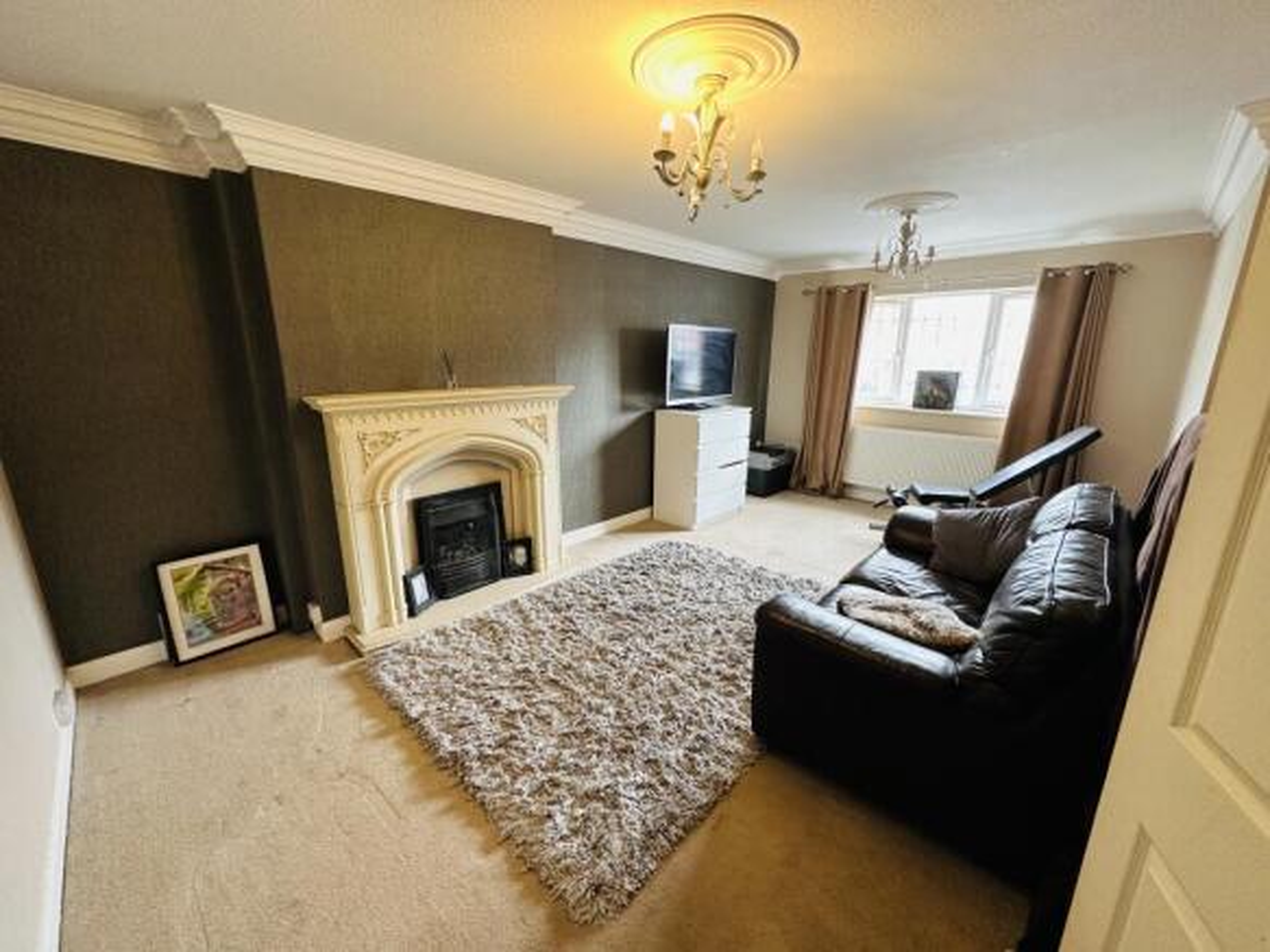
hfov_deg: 102.1
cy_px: 476
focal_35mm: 14
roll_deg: -0.3
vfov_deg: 85.7
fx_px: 514
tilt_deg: -14.1
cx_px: 635
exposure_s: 1/50
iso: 160
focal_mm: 2.22
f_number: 2.2
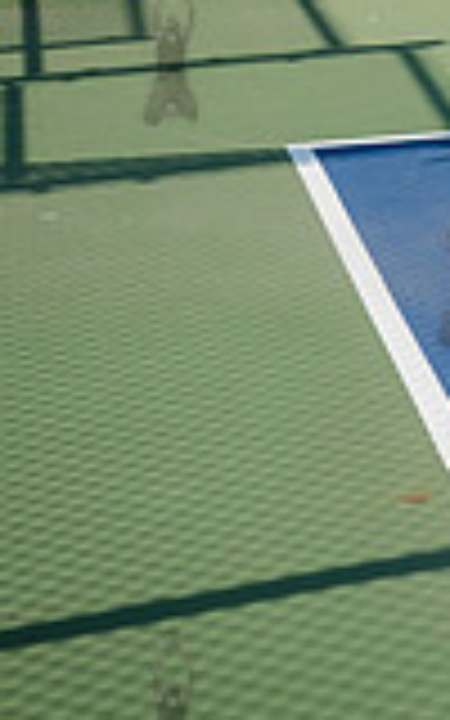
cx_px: 858
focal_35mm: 129
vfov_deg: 16.0
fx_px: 2531
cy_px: 94
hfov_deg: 9.6
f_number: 4.5
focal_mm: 29
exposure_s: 1/2000
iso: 320
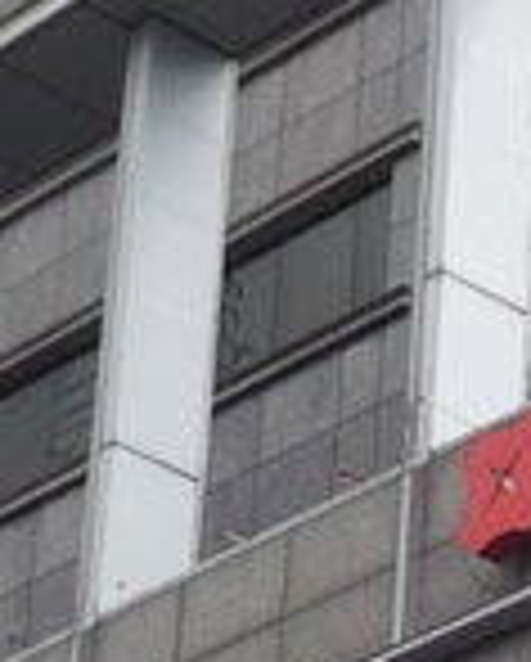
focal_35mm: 223
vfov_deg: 8.4
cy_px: 1018
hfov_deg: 6.8
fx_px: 4372
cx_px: 972
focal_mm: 4.7
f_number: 3.3
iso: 100
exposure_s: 1/400
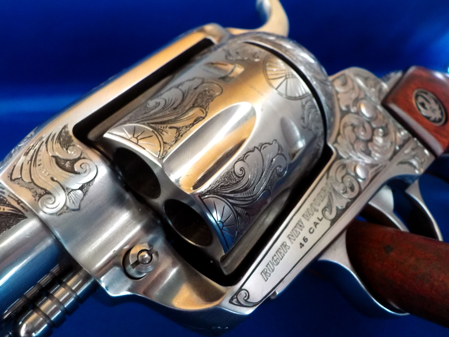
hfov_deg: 60.0
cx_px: 224
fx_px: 389
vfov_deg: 46.8
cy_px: 168
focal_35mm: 30
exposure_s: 1/8
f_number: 3.3
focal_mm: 4.1
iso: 500
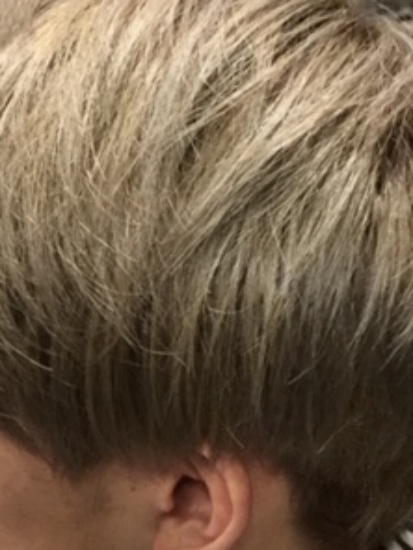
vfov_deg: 28.9
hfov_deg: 21.9
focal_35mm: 67
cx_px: 206
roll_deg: +2.4
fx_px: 1066
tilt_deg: -22.0
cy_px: 312
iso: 200
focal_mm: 3.3
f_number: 2.4
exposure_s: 1/30
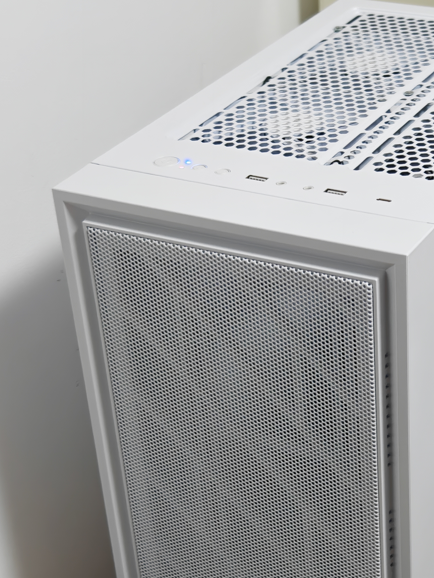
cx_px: 361
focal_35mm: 81
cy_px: 422
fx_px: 1354
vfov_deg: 23.9
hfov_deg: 18.0
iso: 2500
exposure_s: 1/50
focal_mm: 8.67
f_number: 1.8
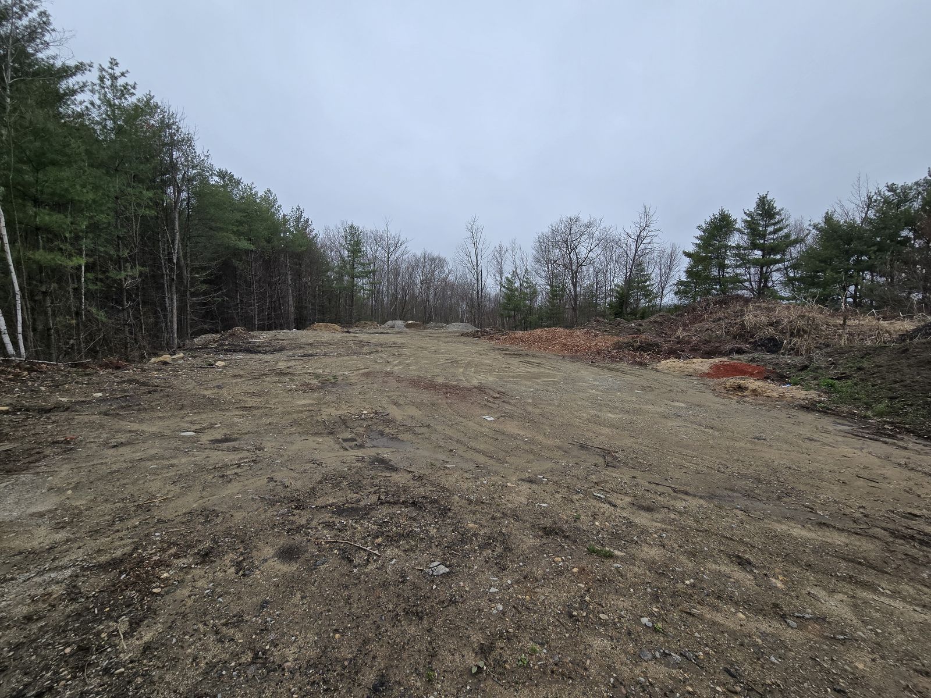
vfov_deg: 89.9
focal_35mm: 13
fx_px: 350
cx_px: 466
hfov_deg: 106.2
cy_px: 349
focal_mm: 2.2
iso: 50
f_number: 2.2
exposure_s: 1/1279
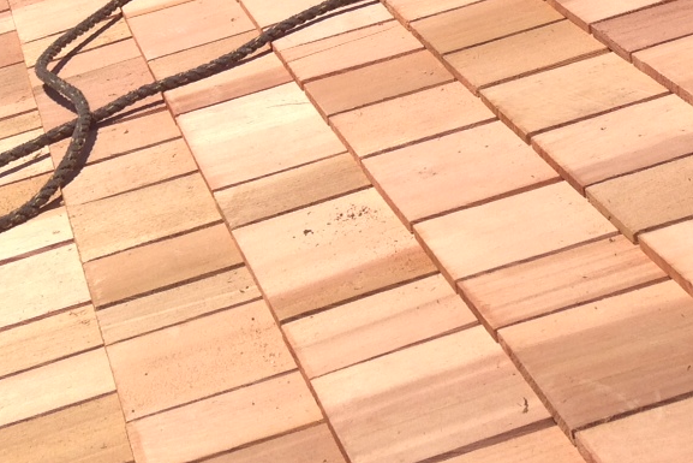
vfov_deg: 13.2
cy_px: -266
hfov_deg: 20.9
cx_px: 179
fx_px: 1868
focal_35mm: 97
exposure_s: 1/1748
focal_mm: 4.12
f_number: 2.4
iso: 50
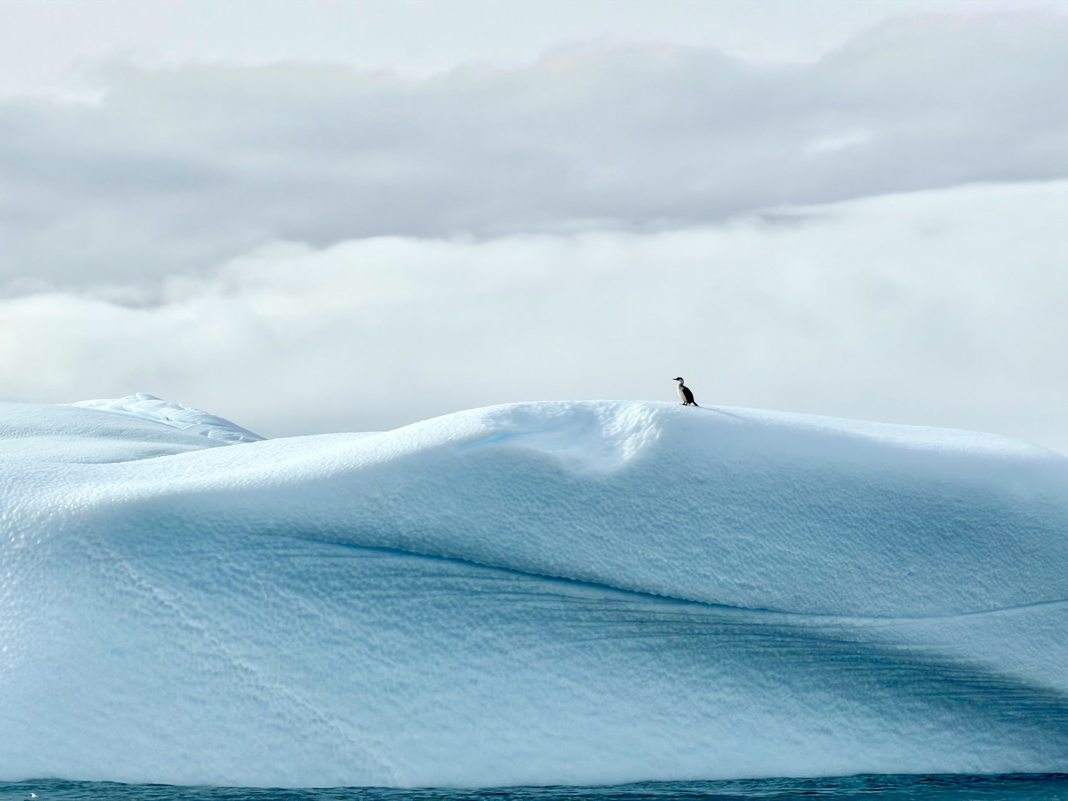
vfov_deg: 7.4
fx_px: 6171
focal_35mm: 200
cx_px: 534
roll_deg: -0.5
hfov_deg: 9.9
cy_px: 400
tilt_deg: +2.3
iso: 16
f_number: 2.8
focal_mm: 16.89
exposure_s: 1/1445
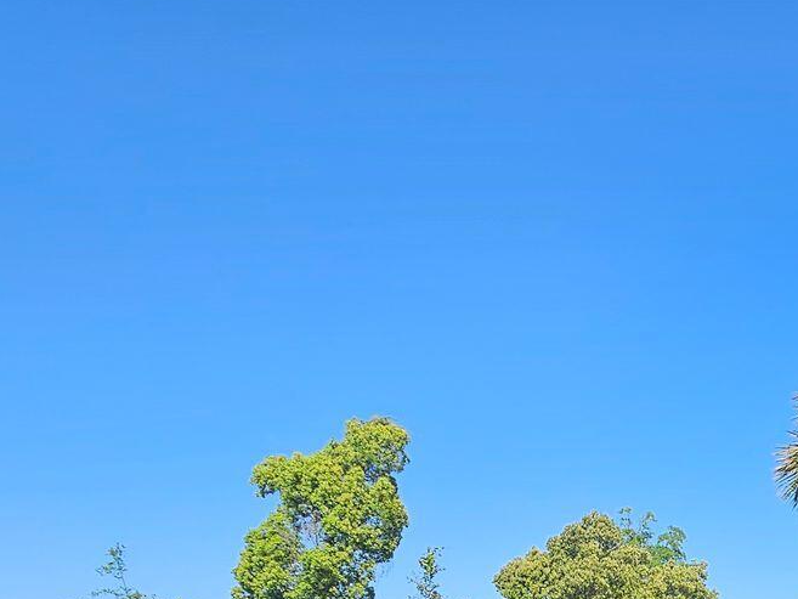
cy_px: 818
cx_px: 697
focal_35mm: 38
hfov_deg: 45.1
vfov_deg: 29.0
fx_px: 876
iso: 50
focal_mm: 2.2
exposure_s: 1/1425
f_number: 2.2
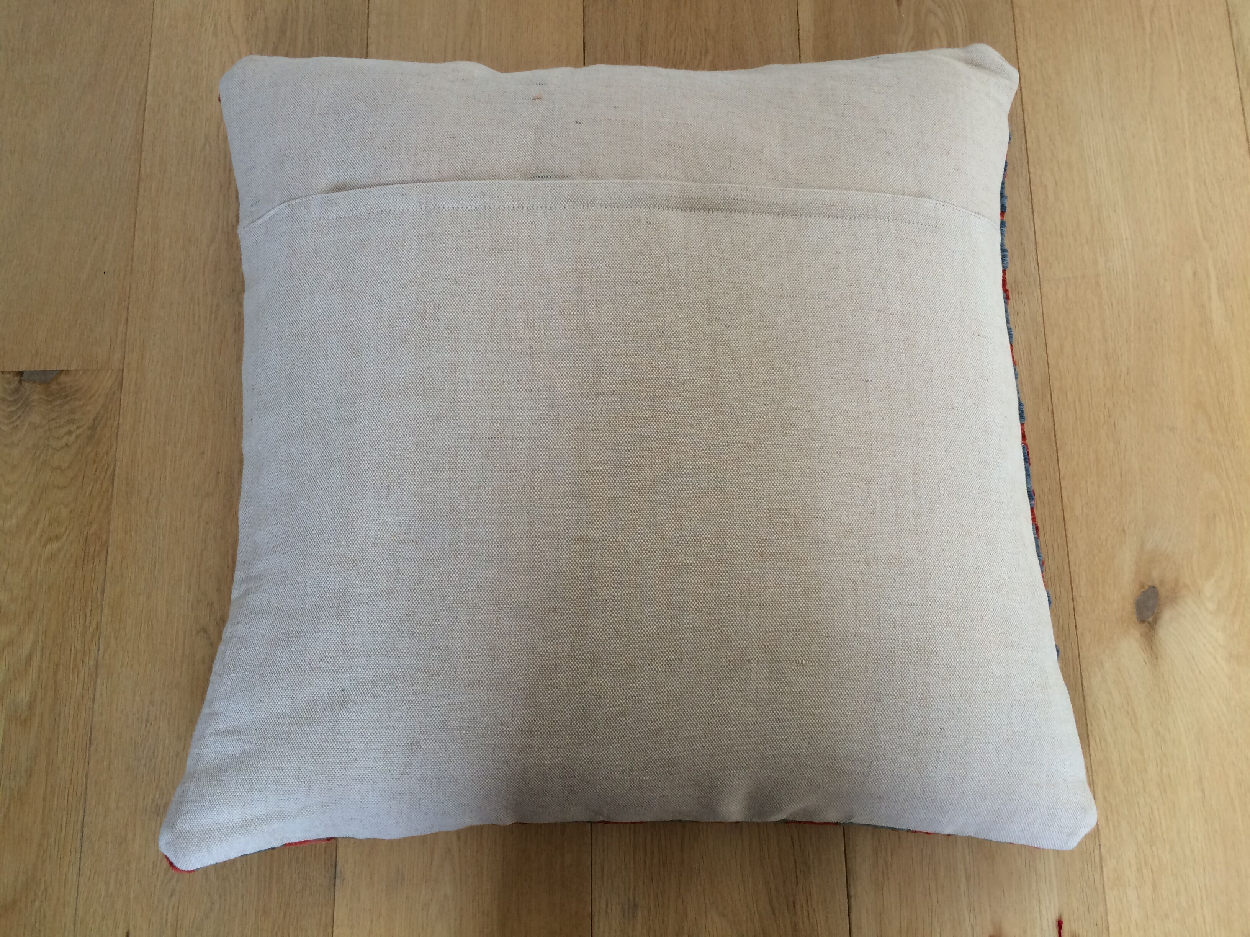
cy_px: 468
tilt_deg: -80.2
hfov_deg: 61.7
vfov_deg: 48.2
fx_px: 1047
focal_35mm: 29
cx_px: 625
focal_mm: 4.15
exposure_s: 1/33
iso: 32
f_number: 2.2
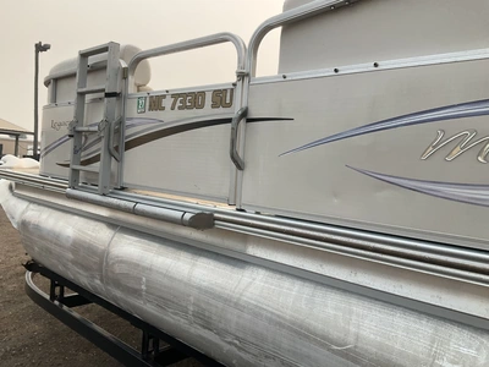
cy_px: 184
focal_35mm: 29
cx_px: 244
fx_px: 410
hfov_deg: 61.7
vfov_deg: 48.2
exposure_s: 1/1250
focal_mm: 3
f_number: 1.8
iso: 25
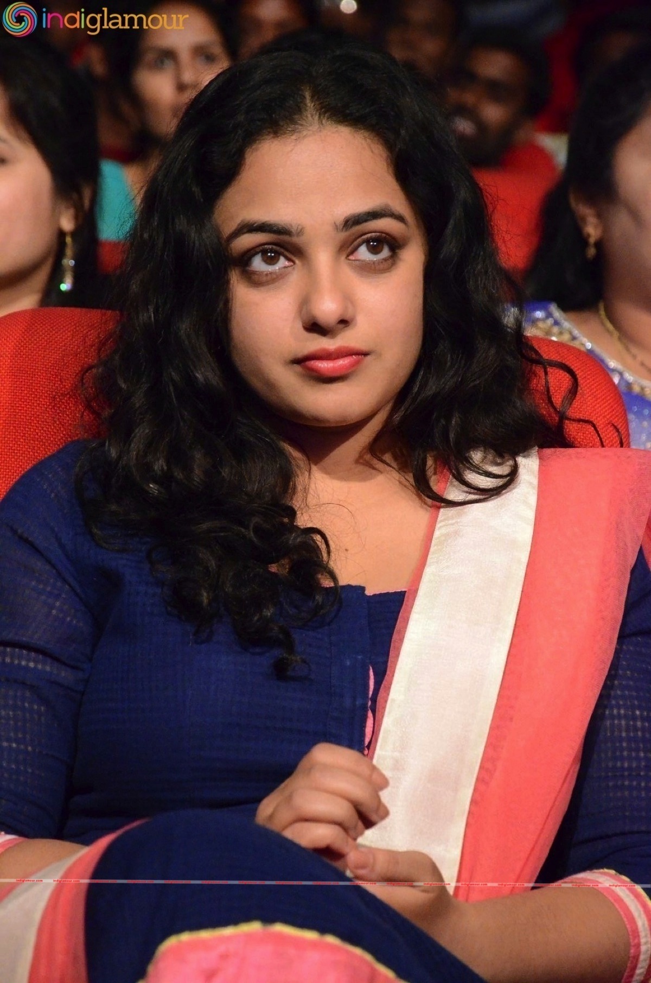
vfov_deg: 13.1
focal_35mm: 158
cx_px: 326
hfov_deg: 8.7
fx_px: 4290
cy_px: 492
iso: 8000
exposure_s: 1/125
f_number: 5.6
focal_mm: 105
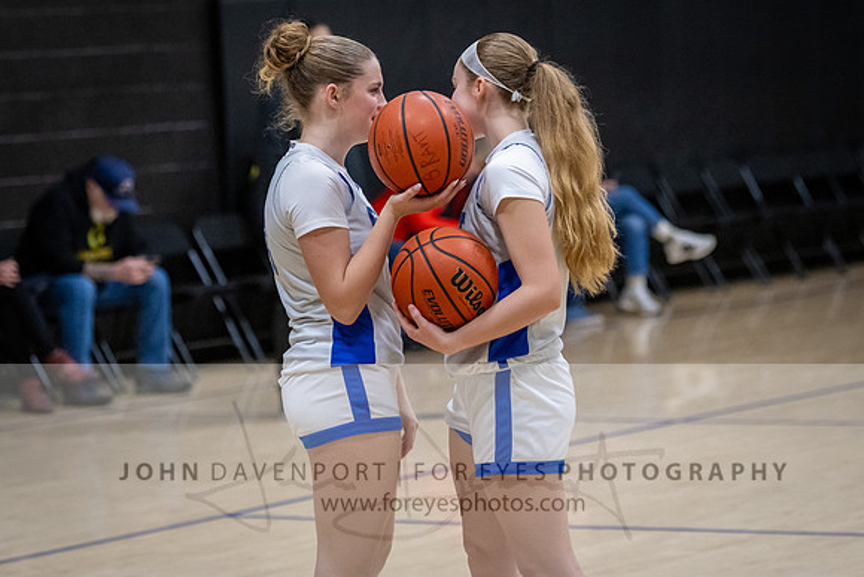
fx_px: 3972
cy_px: 165
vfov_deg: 8.3
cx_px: 463
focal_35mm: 165
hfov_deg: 12.4
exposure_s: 1/1000
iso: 7200
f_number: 2.8
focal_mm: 116
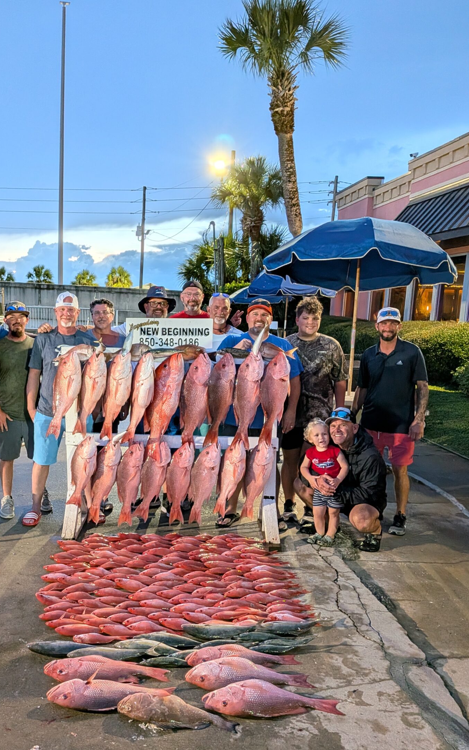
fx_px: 613
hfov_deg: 41.5
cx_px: 172
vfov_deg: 62.7
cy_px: 420
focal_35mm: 30
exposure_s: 1/60
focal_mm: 4.53
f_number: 1.7
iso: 45
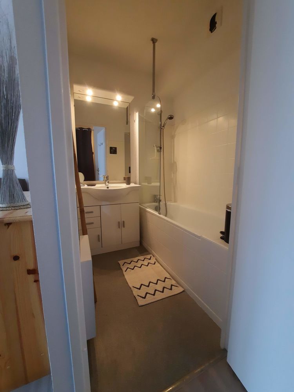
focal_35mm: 13
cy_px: 196
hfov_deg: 89.9
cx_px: 147
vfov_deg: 106.2
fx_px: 147
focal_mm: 1.74
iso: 200
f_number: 2.2
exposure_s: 1/33
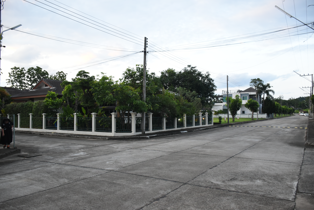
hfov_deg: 67.4
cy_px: 105
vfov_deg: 47.9
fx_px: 235
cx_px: 157
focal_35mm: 27
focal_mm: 18
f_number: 3.5
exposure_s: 1/100
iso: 1000
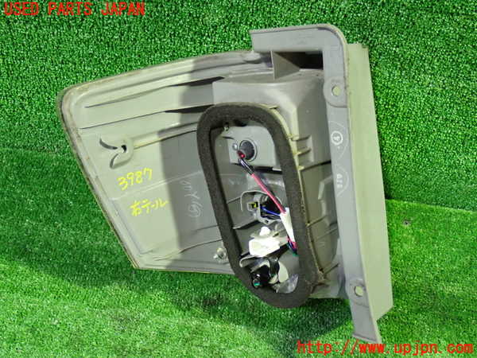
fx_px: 606
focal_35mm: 44
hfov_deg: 42.9
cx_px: 238
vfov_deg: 32.9
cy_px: 179
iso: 800
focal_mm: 7.84
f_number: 2.9
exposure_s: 1/15
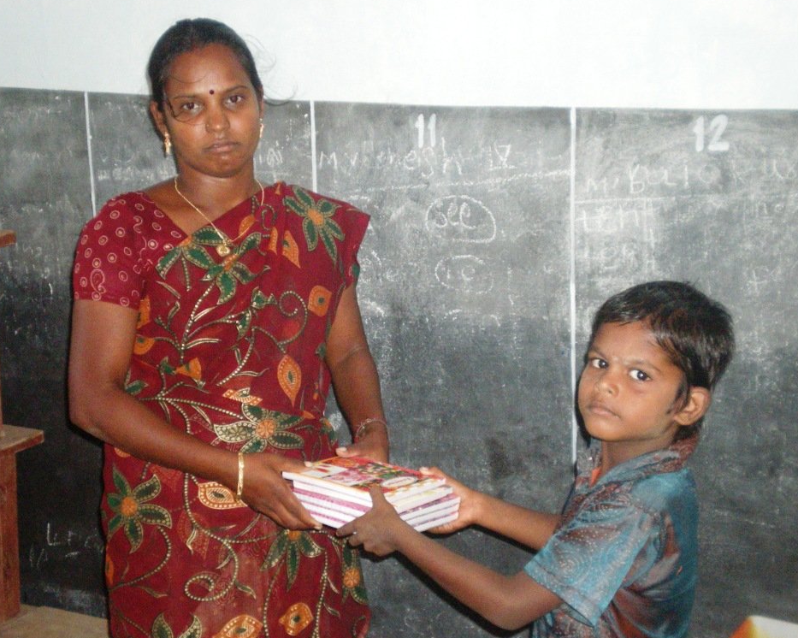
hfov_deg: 31.5
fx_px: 1417
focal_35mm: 60
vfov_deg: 25.4
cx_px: 414
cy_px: 316
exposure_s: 1/60
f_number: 3.9
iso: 520
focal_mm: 9.3
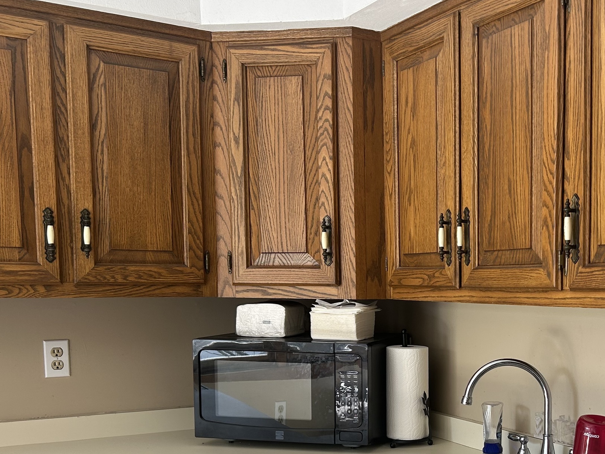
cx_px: 493
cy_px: 367
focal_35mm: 49
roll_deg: +0.4
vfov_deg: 29.0
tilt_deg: -5.6
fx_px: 857
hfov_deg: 37.4
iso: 50
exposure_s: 1/121
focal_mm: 5.7
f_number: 1.5
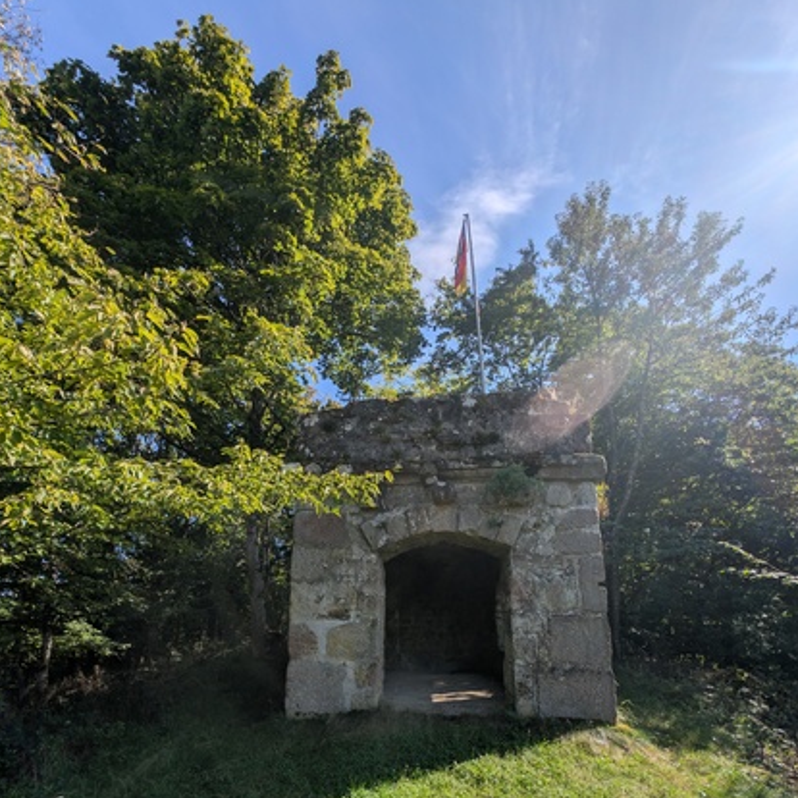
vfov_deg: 87.5
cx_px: 405
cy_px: 540
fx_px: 391
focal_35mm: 15
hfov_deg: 91.1
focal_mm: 2.23
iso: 38
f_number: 1.95
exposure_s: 1/2985
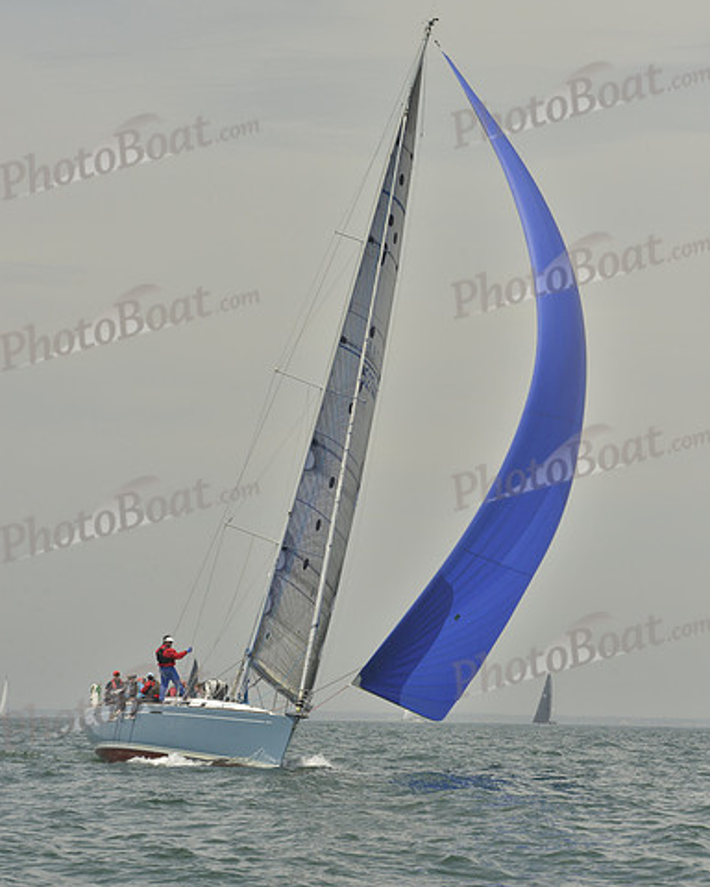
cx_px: 356
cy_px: 394
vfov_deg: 16.2
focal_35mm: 119
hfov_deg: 13.0
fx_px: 3126
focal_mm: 105
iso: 560
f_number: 11
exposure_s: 1/1600
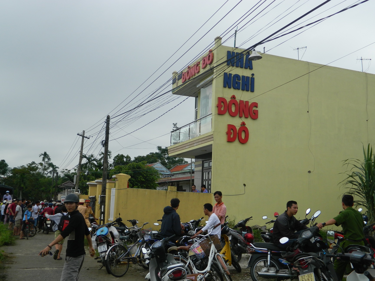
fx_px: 444
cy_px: 140
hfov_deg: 45.8
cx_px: 188
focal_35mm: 41
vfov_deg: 35.1
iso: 80
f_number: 3.5
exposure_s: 1/800
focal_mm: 7.3
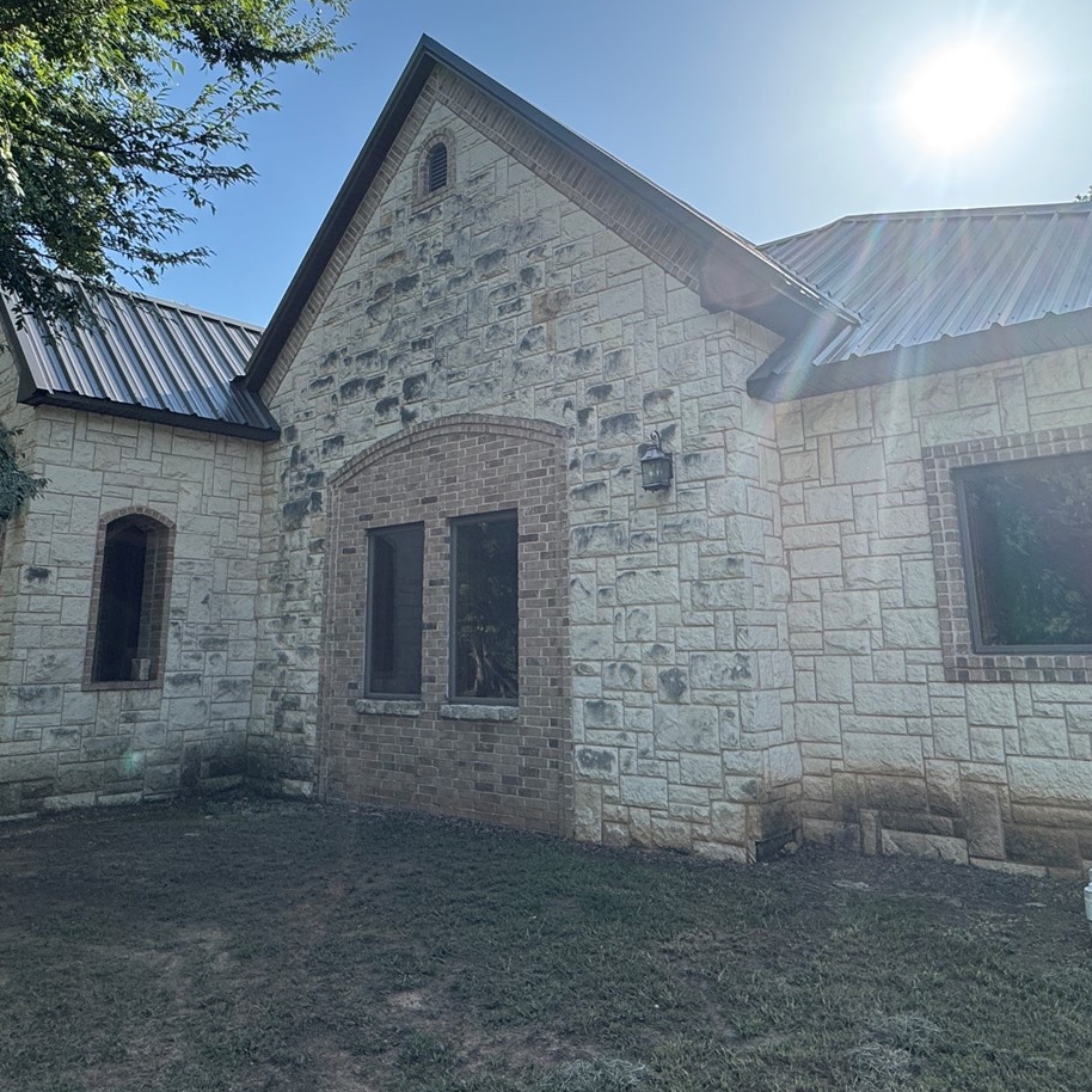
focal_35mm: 26
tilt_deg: +13.6
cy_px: 428
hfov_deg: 60.9
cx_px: 546
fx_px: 928
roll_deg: -0.1
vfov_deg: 60.3
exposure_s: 1/968
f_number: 2.2
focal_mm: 2.22
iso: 50
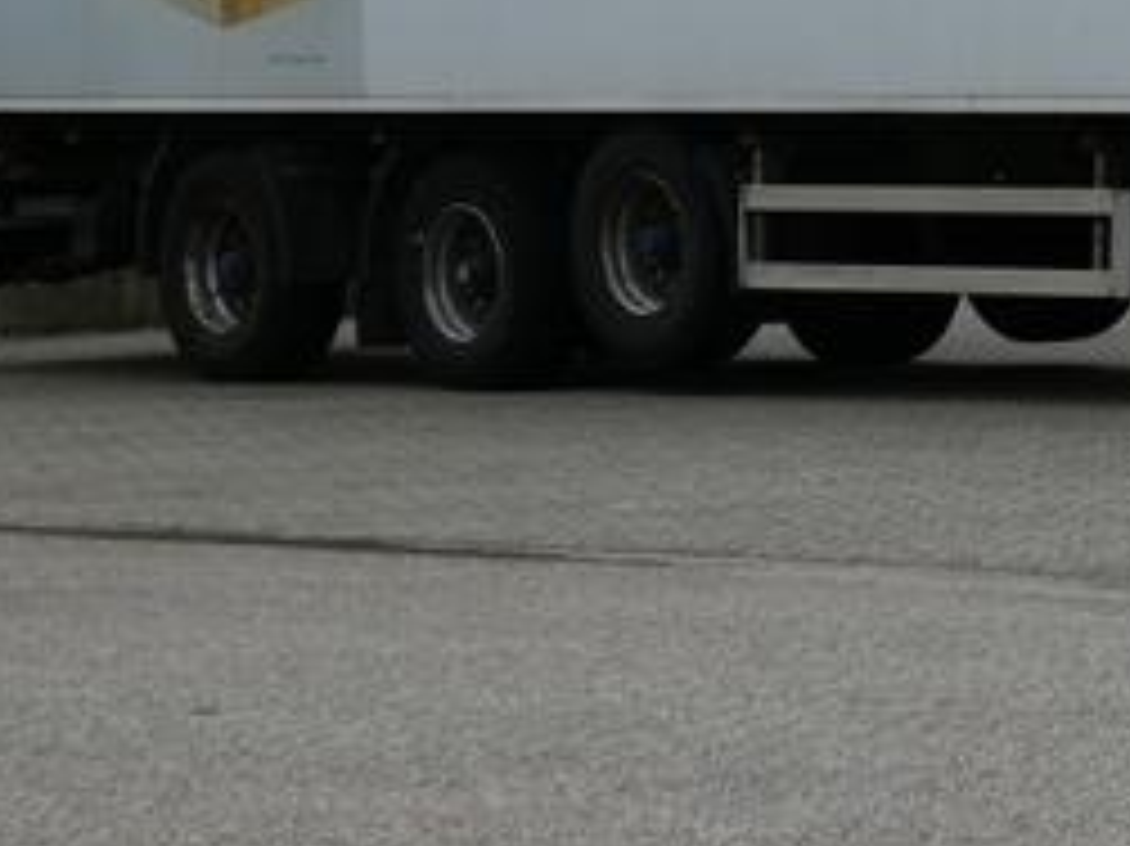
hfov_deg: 8.3
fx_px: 7700
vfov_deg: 6.2
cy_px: -414
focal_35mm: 236
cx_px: 1270
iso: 80
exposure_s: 1/500
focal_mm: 13.2
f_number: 4.6
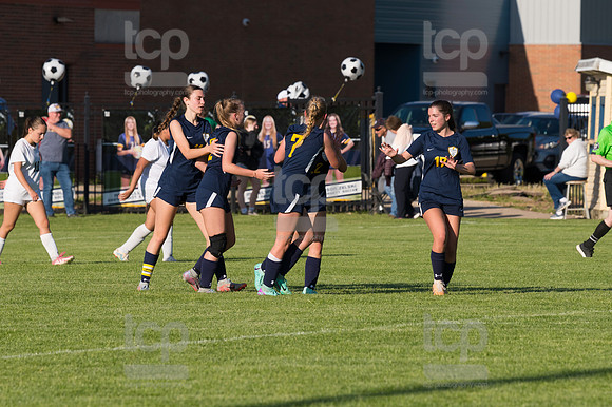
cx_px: 306
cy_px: 204
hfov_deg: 6.9
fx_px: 5097
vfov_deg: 4.6
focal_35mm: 300
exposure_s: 1/1600
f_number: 5.6
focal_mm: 200
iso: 250
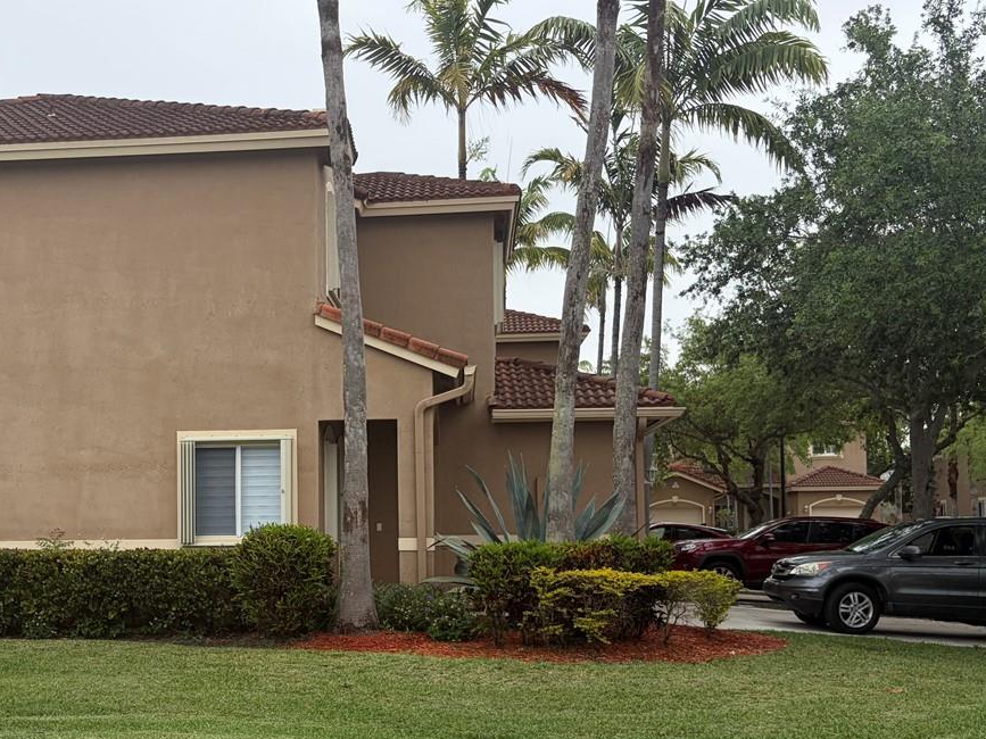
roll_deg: +1.7
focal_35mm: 48
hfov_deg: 38.9
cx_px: 285
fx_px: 1367
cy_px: 464
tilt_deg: +3.5
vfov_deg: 30.1
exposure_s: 1/1420
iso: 50
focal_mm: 5.96
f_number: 1.6
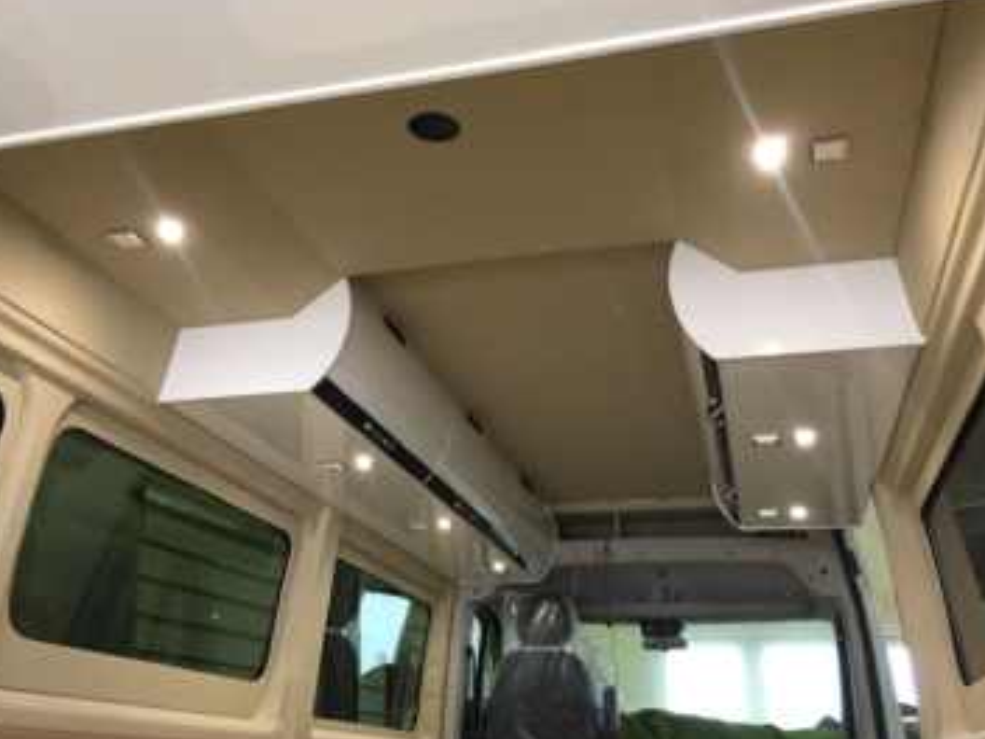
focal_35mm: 33
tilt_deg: +20.9
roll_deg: -2.7
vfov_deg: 42.9
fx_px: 939
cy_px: 389
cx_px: 495
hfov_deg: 55.4
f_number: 2.2
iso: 64
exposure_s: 1/33
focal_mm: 4.15
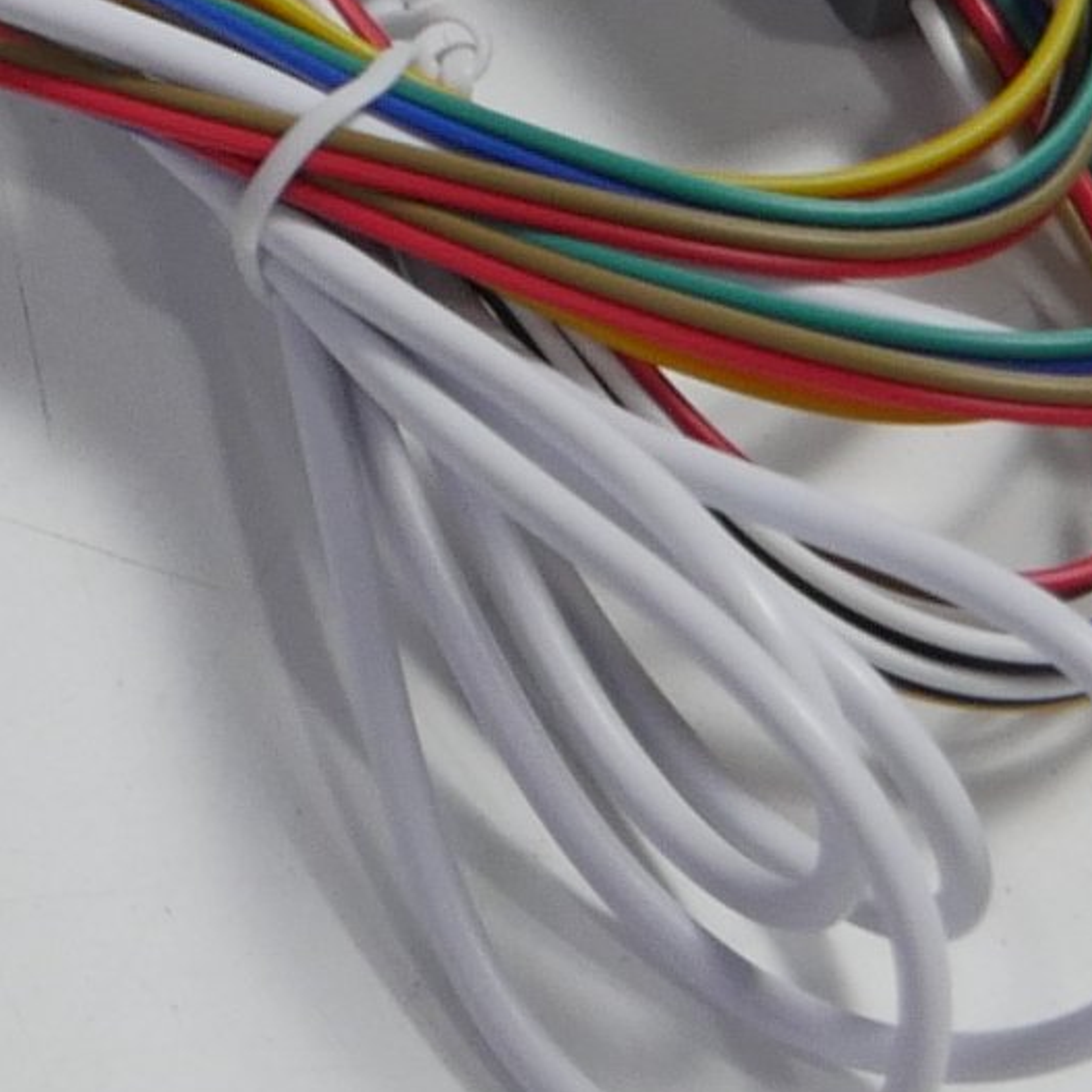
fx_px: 11028
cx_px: -601
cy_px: 126
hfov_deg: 5.6
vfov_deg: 5.7
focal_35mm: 309
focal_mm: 20
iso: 250
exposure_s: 1/60
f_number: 4.1
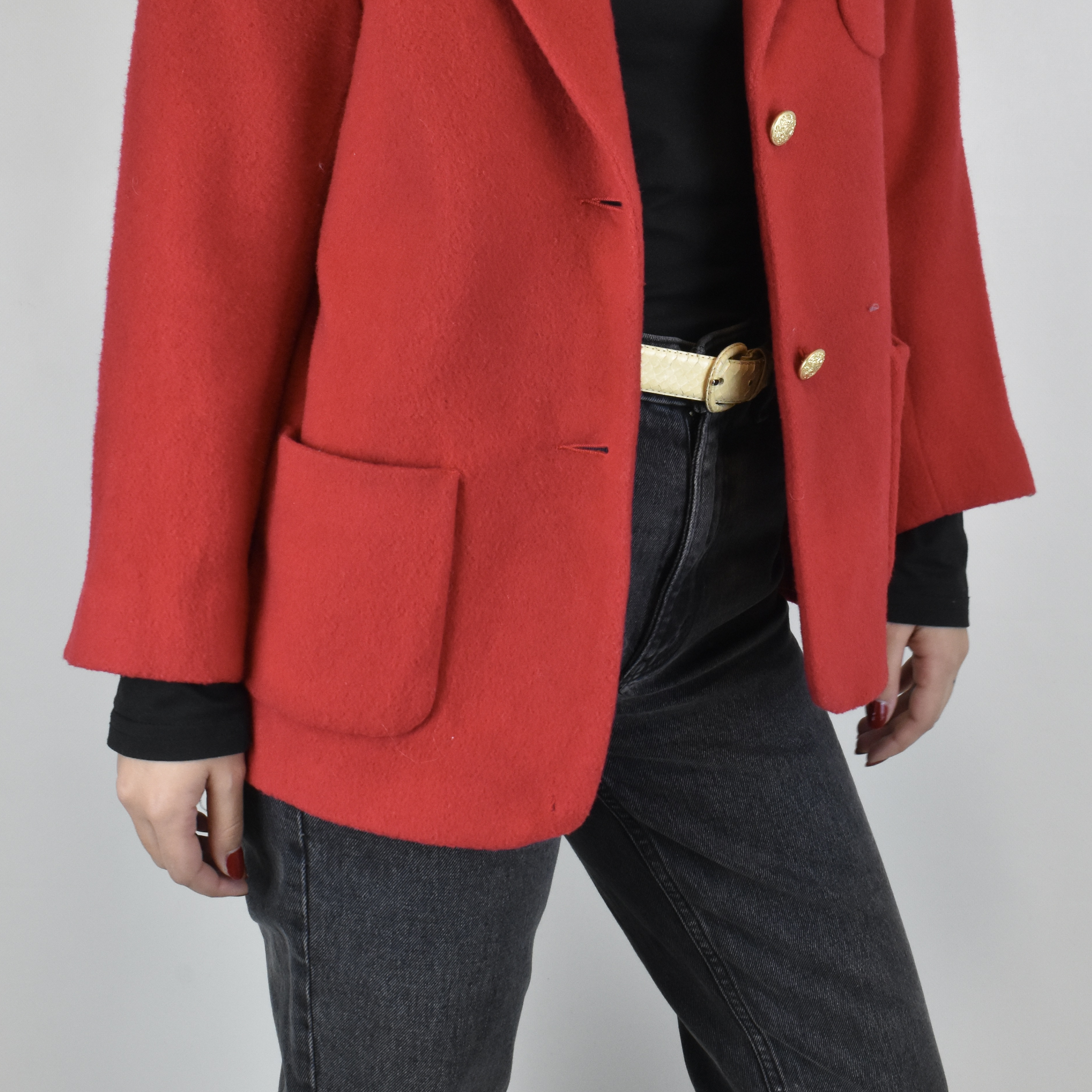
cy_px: 242
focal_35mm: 59
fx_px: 2094
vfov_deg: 28.7
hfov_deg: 29.2
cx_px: 528
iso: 1600
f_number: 13
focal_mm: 29
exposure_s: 1/60
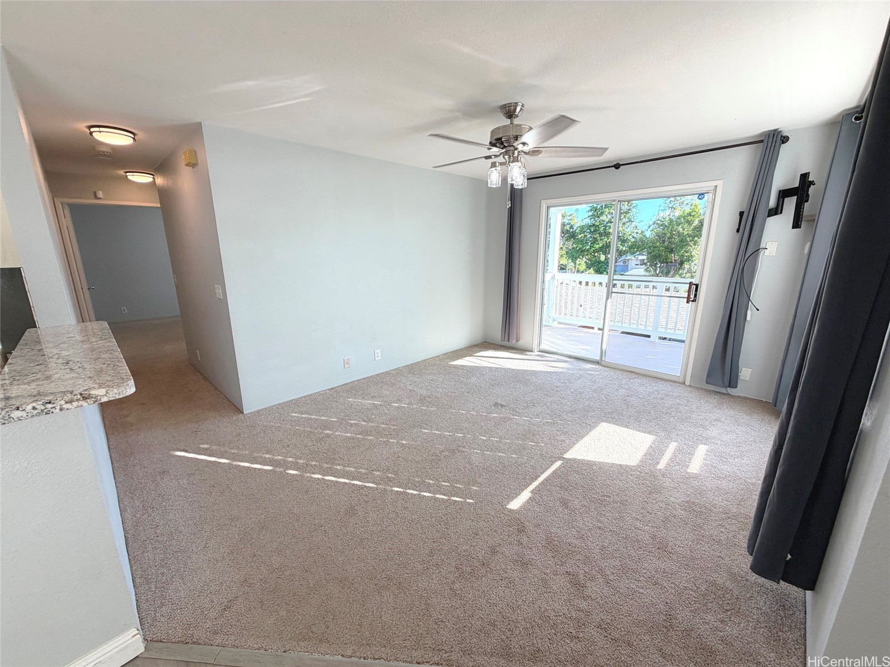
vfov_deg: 85.7
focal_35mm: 14
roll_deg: +0.9
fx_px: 360
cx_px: 445
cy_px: 334
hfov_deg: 102.1
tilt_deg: -13.2
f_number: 2.2
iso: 50
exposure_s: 1/128
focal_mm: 2.22
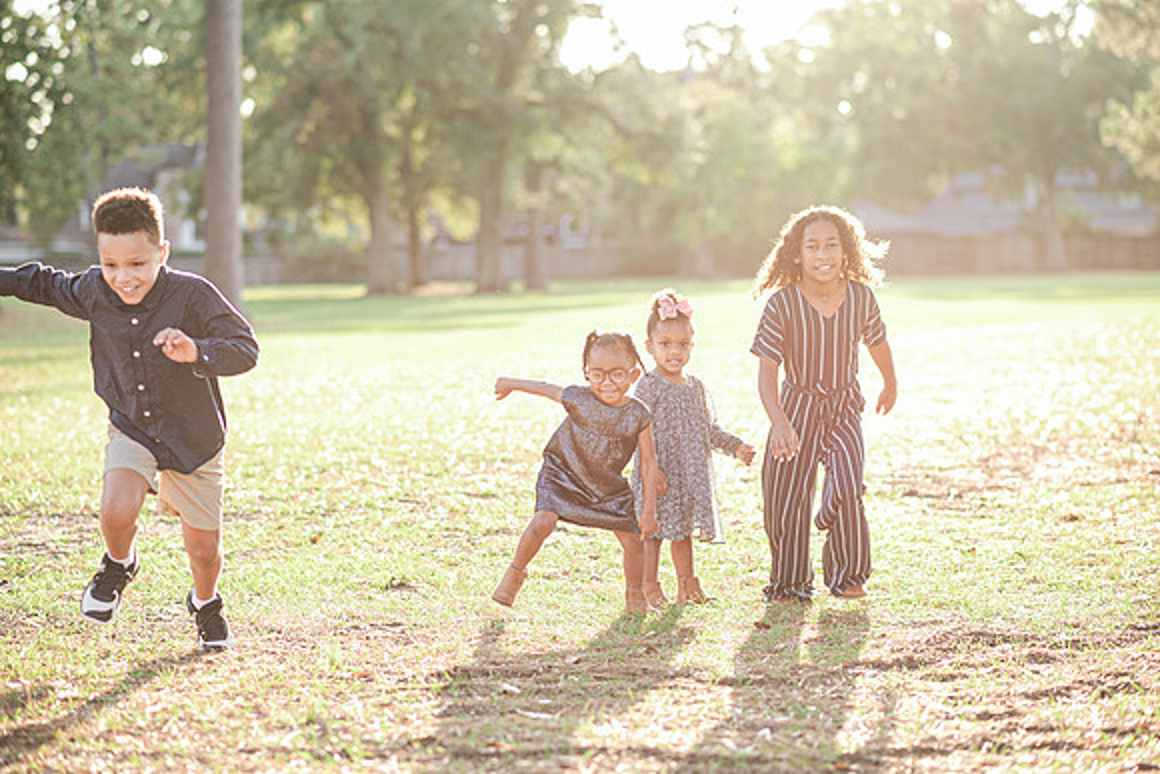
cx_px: 580
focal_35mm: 85
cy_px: 387
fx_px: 2739
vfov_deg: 16.1
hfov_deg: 23.9
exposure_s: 1/500
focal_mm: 85
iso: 320
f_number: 2.5
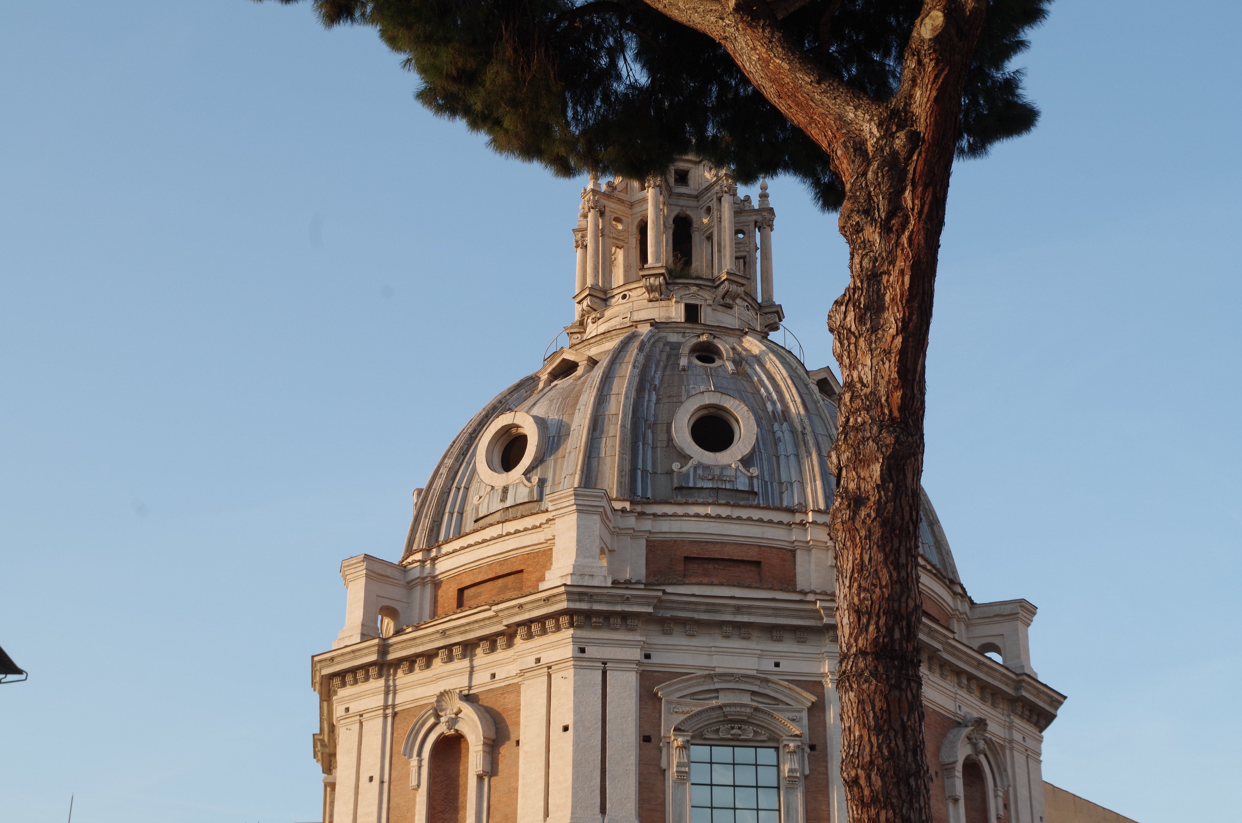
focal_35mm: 57
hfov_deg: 35.1
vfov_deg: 23.7
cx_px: 621
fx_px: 1962
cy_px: 412
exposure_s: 1/100
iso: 200
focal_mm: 37.5
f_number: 8
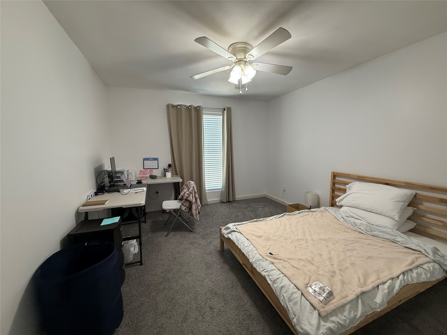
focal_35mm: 14
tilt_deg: -4.0
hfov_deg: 102.1
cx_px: 224
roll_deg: +2.6
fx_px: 181
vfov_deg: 85.7
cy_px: 168
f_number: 2.2
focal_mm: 2.22
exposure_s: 1/120
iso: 320
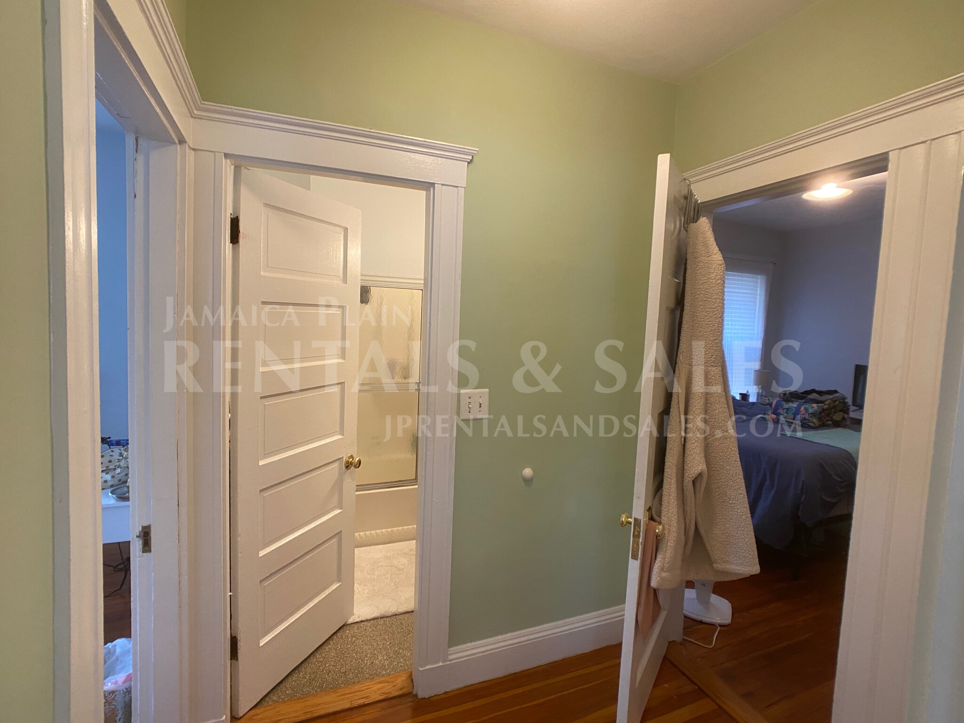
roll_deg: -1.7
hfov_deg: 67.3
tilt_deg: -2.8
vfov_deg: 53.1
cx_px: 482
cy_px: 362
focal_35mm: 26
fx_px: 724
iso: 160
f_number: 1.8
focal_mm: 4.25
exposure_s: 1/60
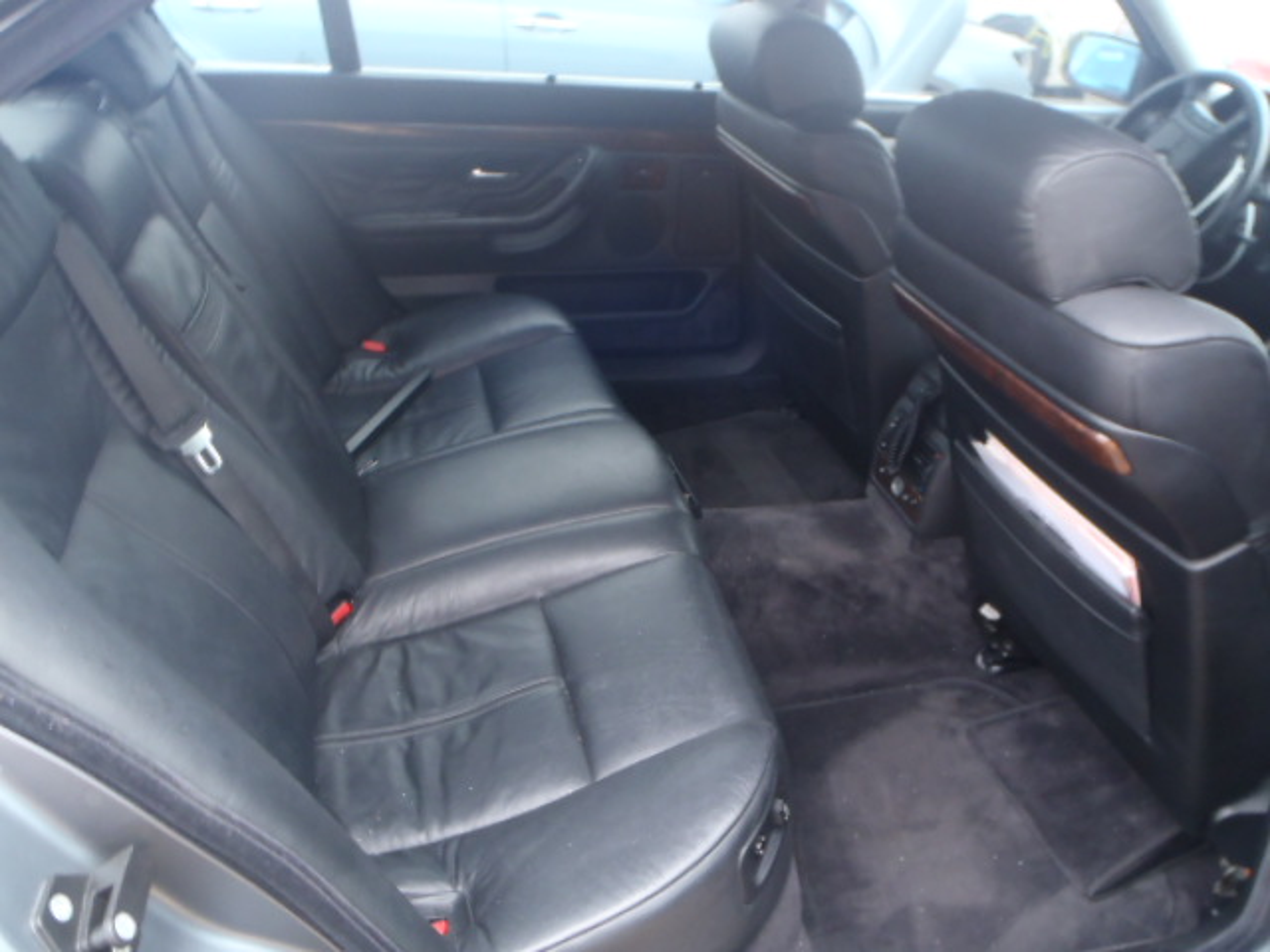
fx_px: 1027
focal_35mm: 28
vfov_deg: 49.7
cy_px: 476
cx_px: 635
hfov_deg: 63.4
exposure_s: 1/5
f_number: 3.5
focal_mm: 5
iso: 200
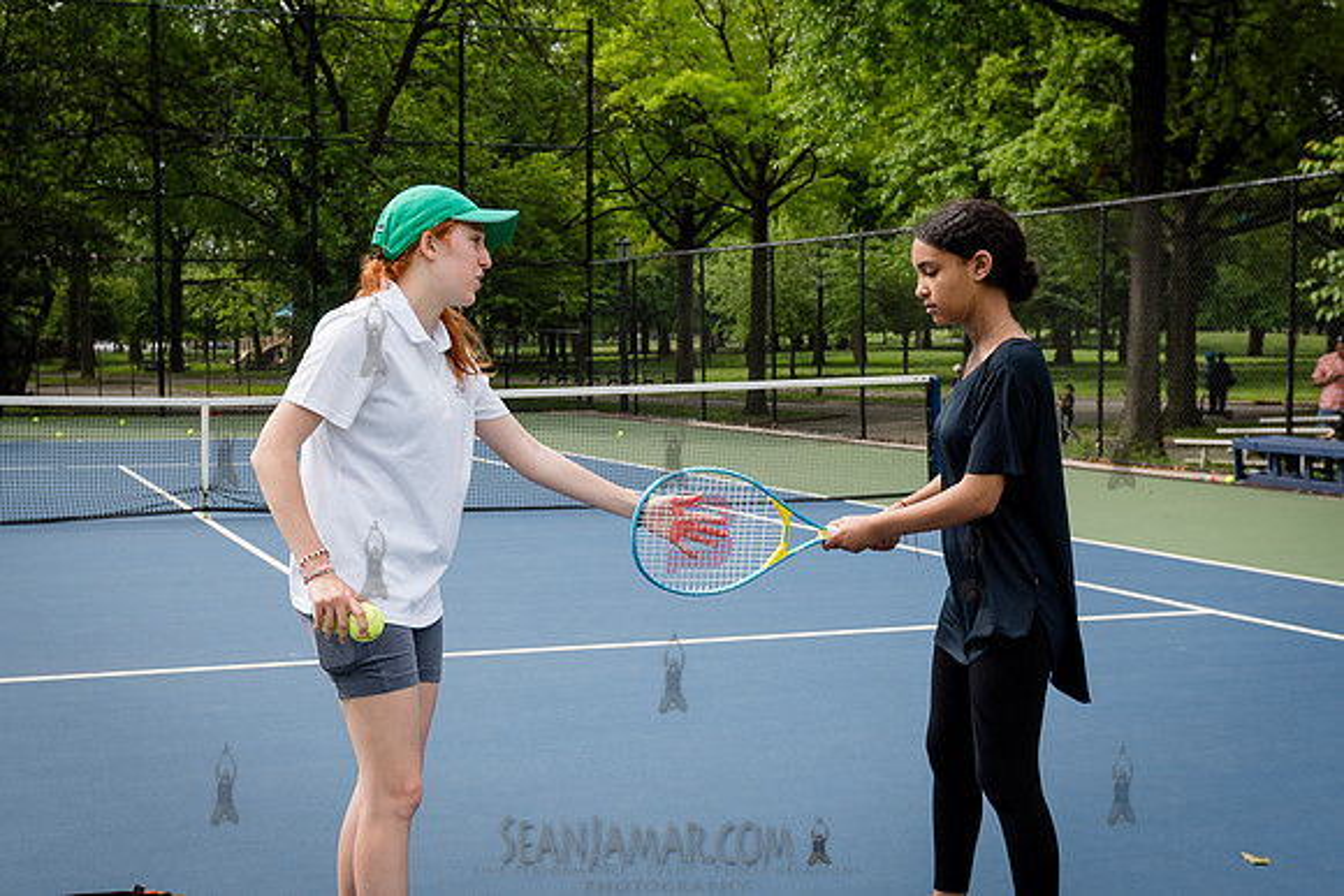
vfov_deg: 28.3
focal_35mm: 48
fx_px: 1776
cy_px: 504
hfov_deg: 41.3
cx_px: 568
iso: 200
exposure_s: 1/1250
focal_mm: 24
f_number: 4
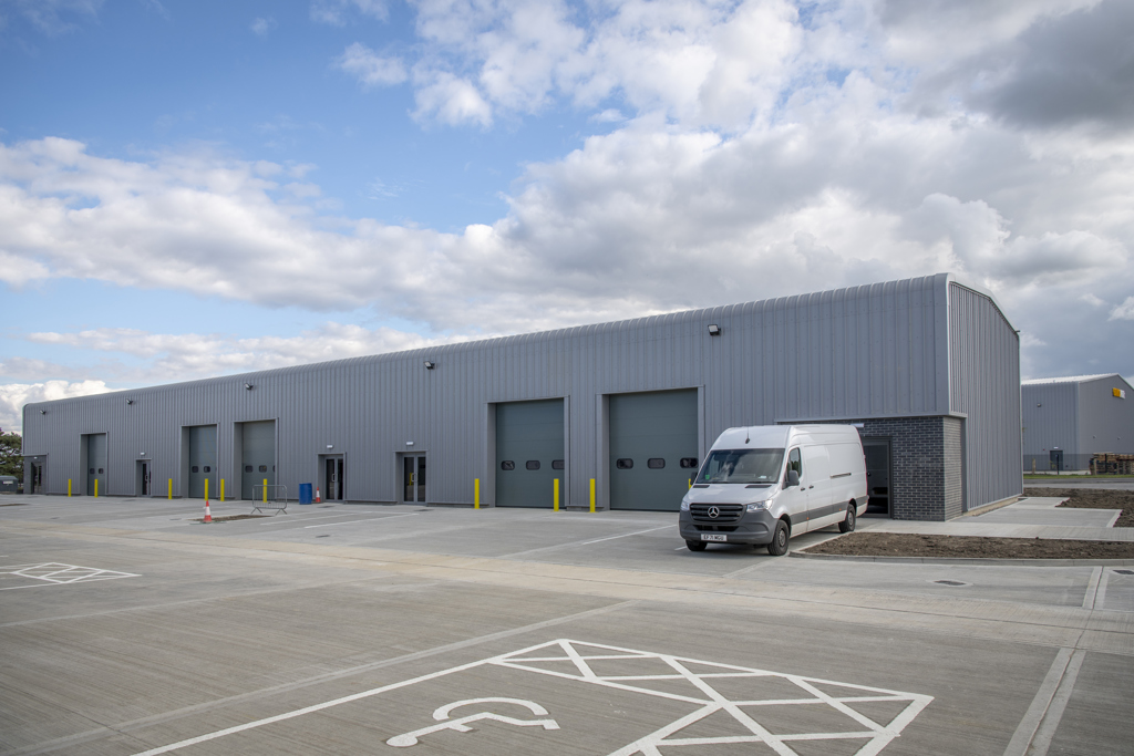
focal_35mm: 24
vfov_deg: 53.1
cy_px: 378
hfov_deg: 73.7
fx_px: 756
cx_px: 567
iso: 100
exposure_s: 1/500
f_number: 5.6
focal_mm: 24
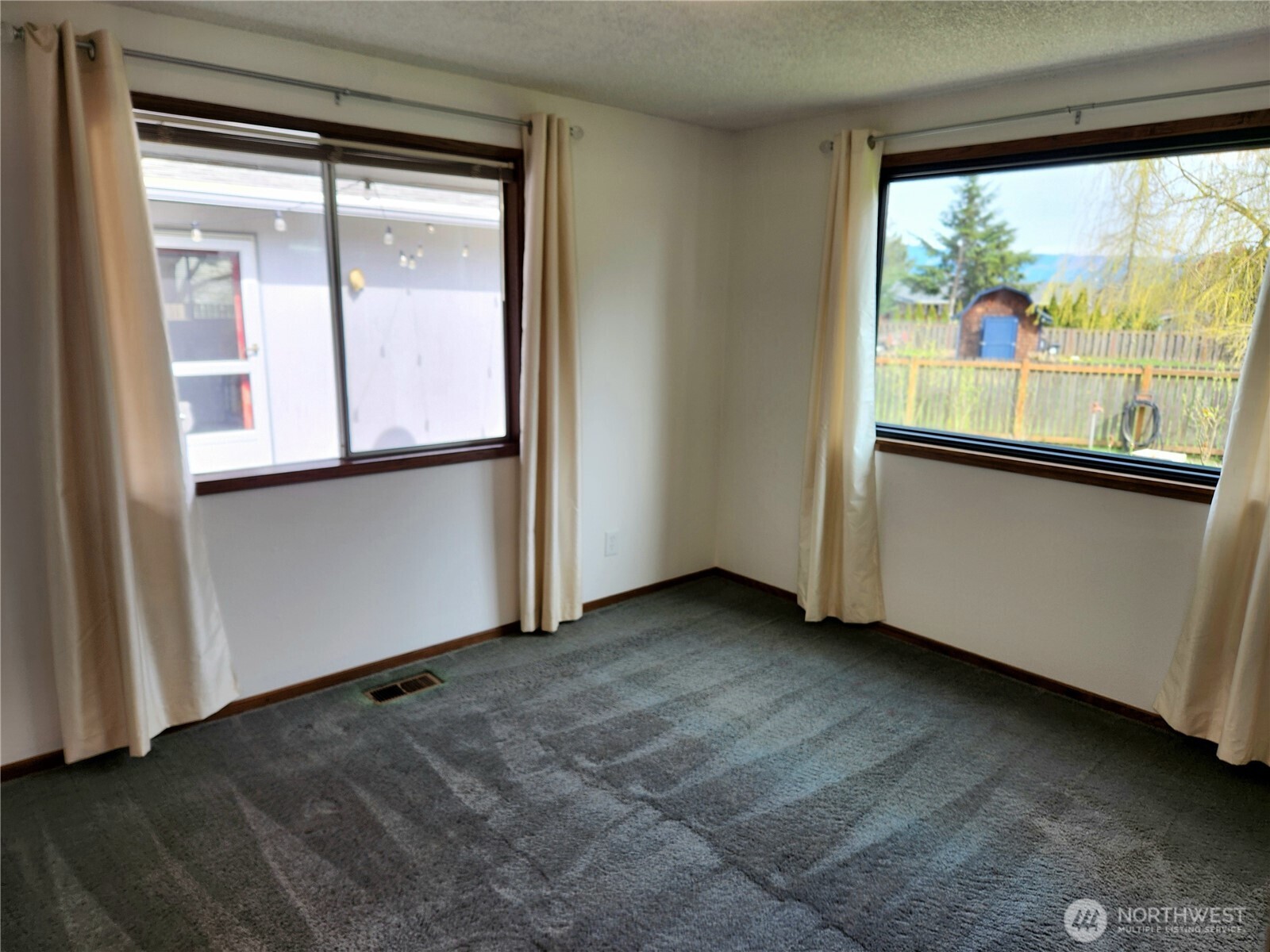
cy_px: 476
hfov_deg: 73.9
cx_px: 635
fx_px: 844
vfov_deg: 58.9
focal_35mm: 23
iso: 20
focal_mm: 5.4
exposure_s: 1/130
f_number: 1.8
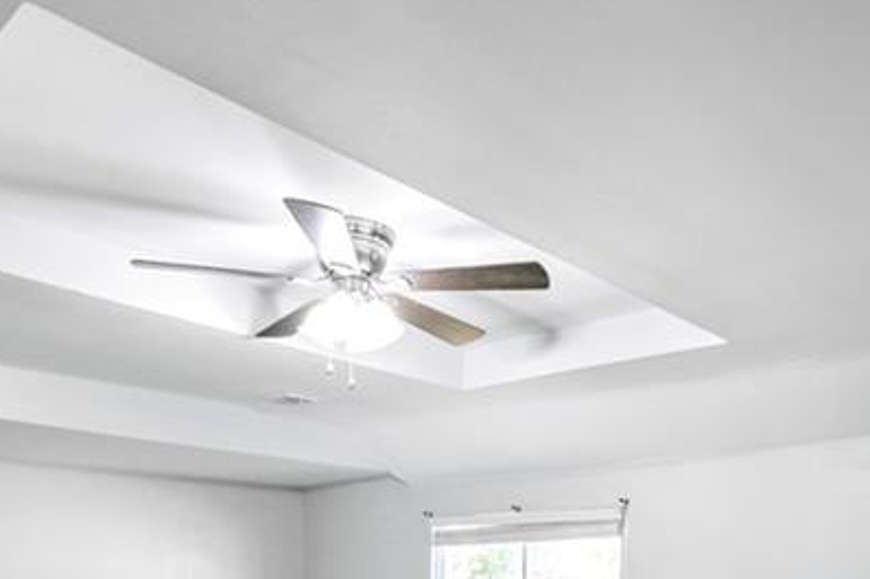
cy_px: 571
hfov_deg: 52.9
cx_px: 509
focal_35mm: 36
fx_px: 870
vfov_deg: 33.8
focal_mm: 14
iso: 320
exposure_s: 1/13
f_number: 9
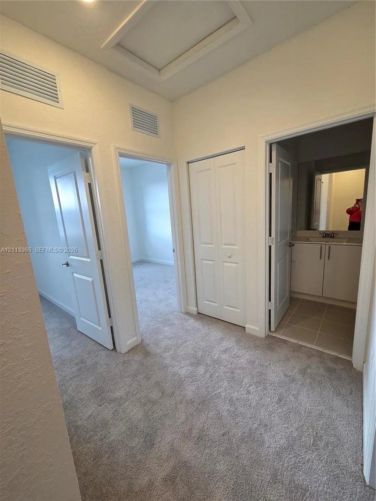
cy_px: 250
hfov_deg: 89.9
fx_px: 188
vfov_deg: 106.2
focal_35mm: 13
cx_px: 188
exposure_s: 1/120
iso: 200
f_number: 2.2
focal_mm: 2.2
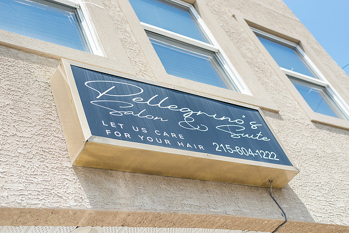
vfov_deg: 27.0
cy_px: 116
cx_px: 174
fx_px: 485
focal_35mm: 50
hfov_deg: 39.6
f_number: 3.2
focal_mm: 50
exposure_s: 1/4000
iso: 800
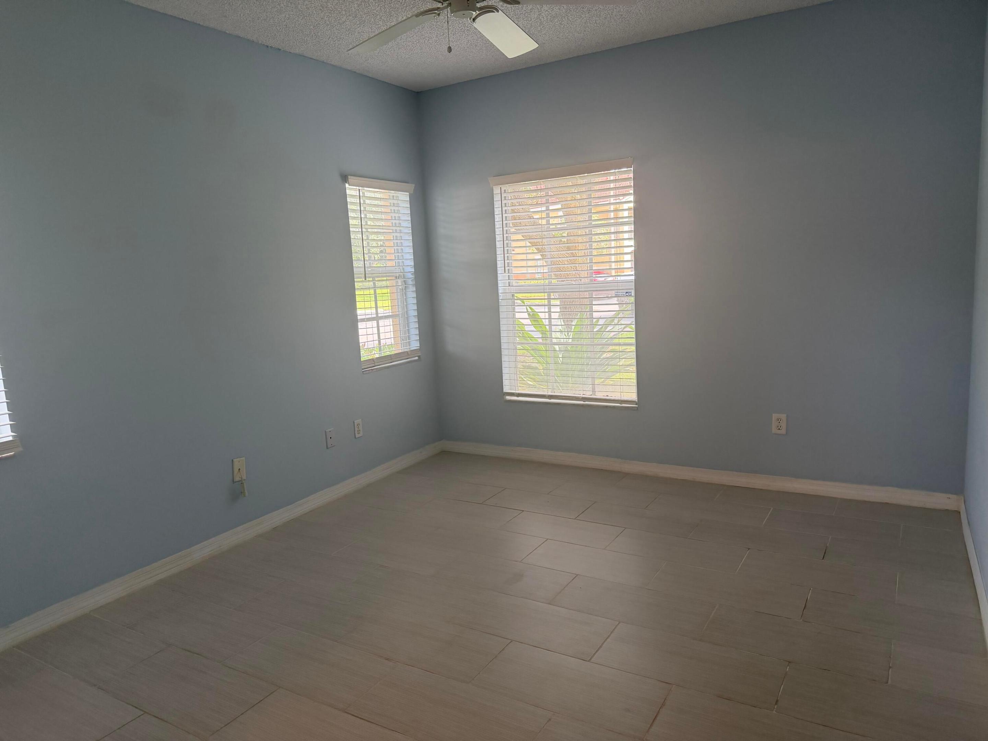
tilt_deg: -7.6
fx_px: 685
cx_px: 494
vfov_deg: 56.8
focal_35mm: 24
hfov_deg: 71.6
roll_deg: +2.4
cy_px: 370
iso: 200
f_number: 1.78
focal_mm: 6.76
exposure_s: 1/183
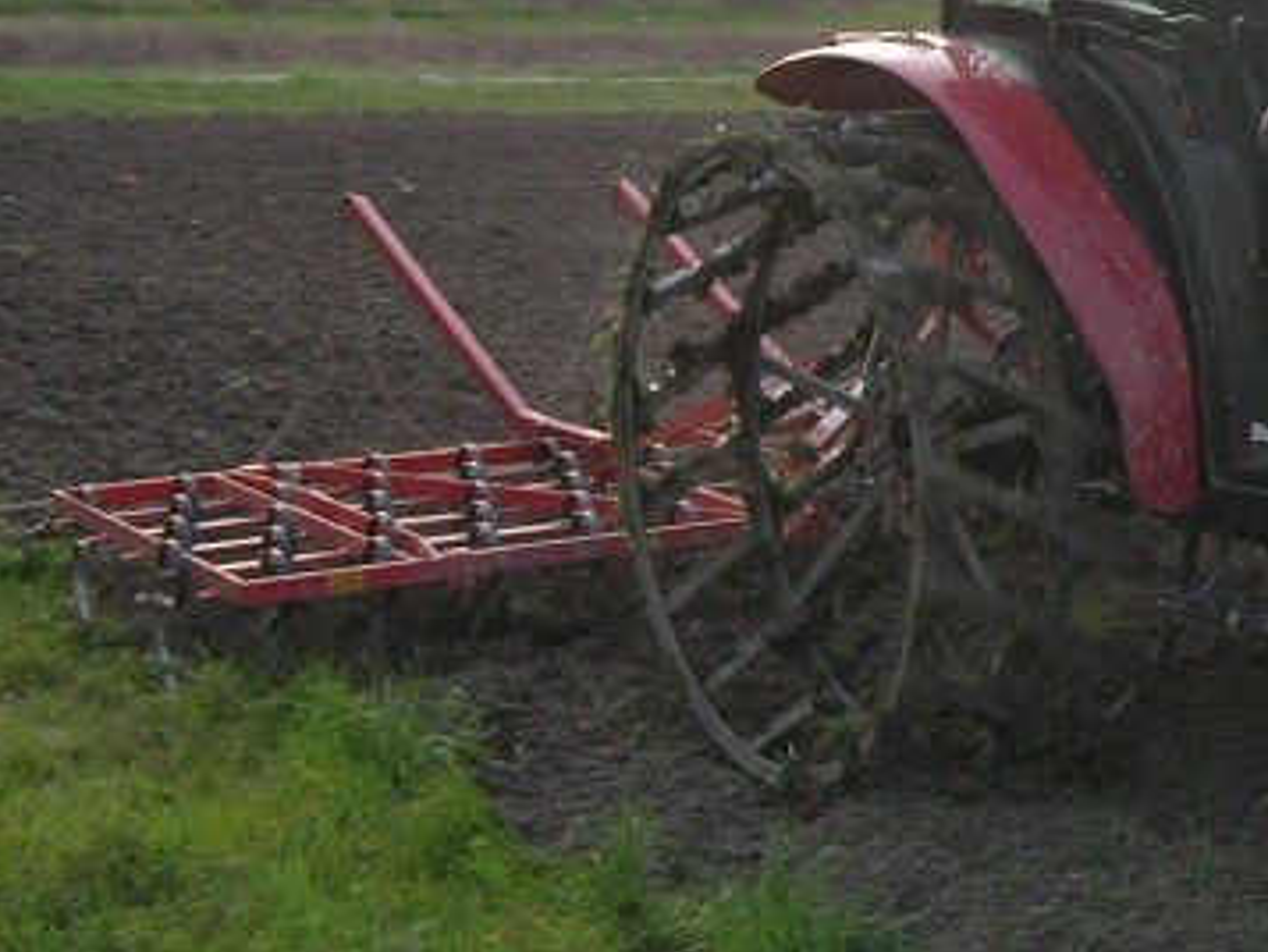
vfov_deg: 13.6
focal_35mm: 109
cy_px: 277
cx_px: 1613
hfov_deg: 17.1
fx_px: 3994
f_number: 2.8
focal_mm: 7.8
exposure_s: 1/176
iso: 64
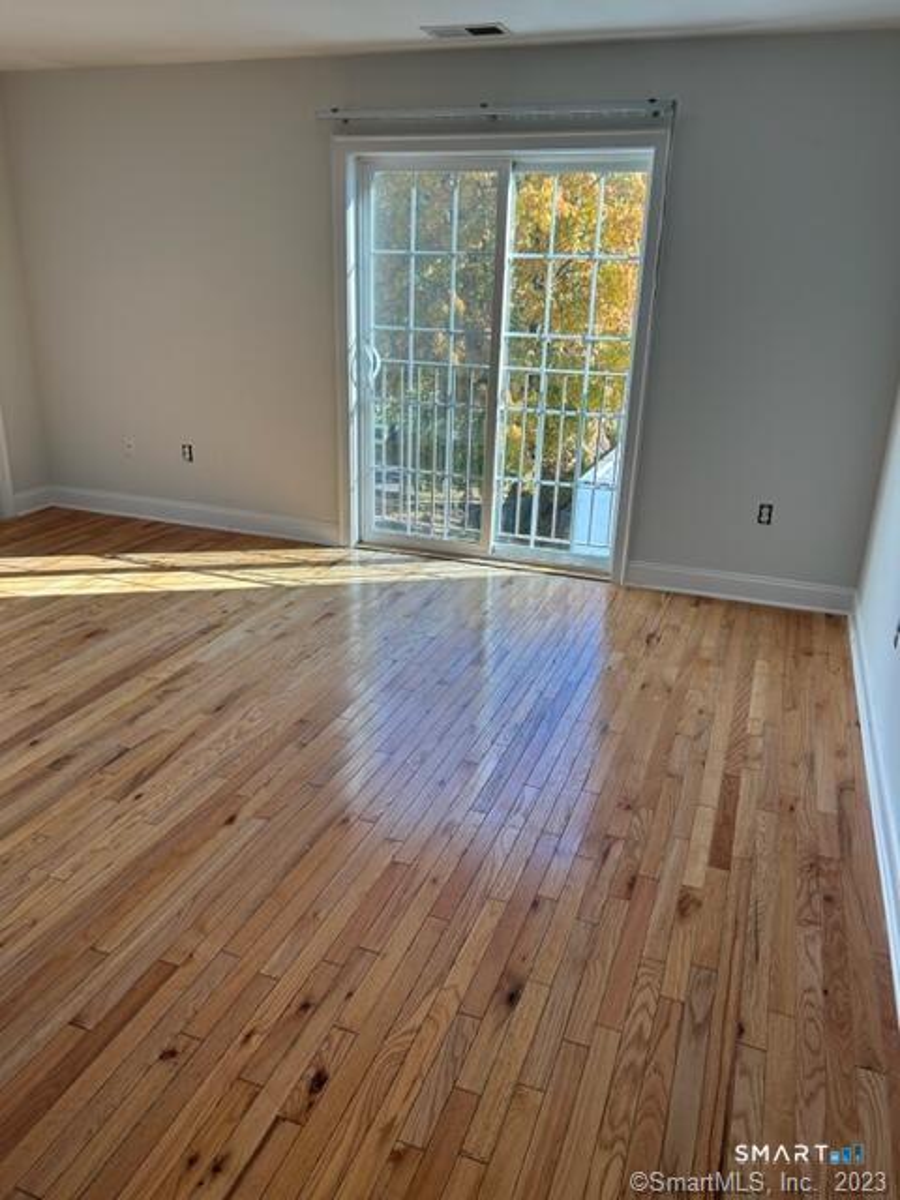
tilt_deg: -19.2
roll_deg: -1.3
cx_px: 450
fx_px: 901
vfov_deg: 67.3
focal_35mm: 26
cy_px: 600
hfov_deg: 53.1
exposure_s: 1/308
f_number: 1.5
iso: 50
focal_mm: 5.7
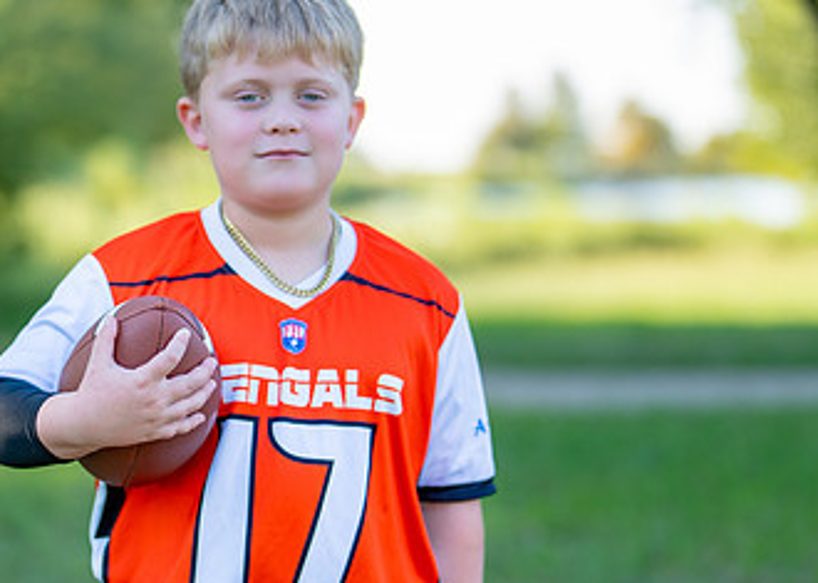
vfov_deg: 13.0
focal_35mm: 110
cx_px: 249
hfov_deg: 18.1
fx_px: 2553
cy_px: 322
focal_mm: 50
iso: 100
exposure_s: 1/1250
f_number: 1.2
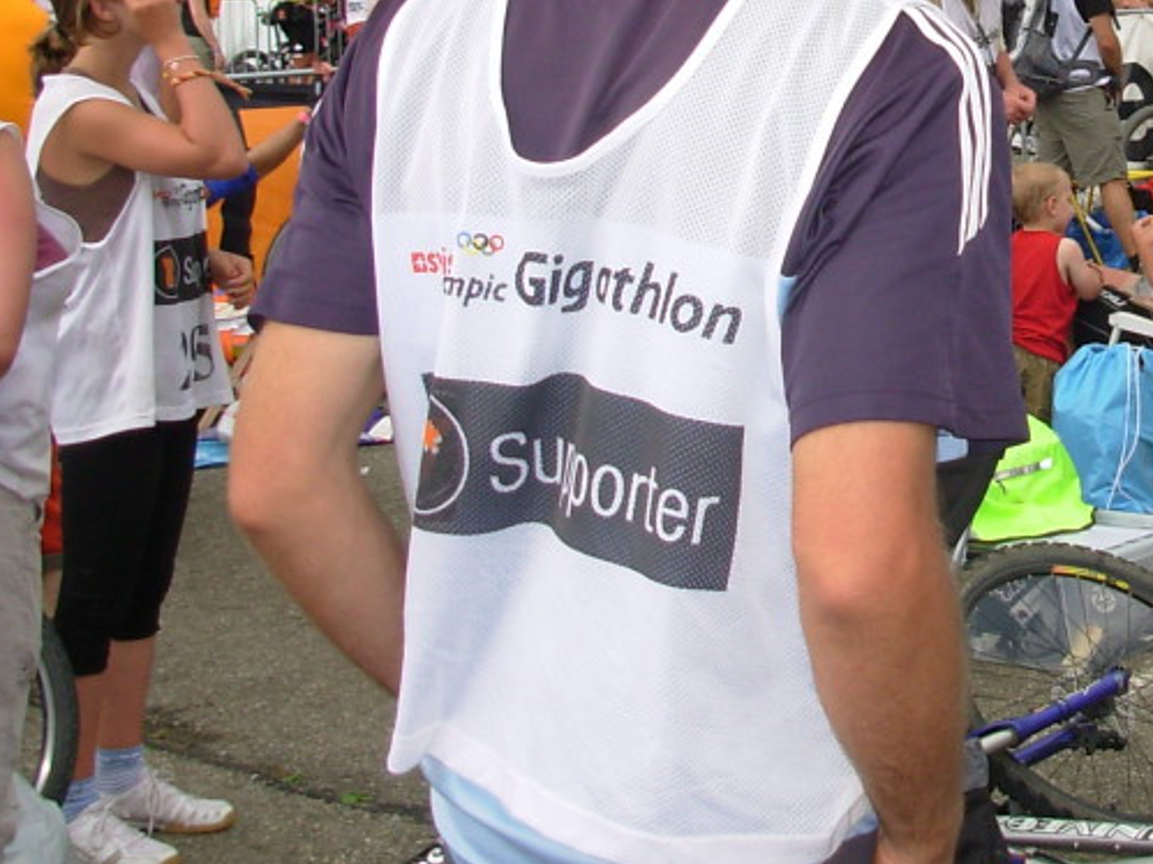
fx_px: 2597
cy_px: 55
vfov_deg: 18.5
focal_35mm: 78
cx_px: 1171
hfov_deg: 23.9
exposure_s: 1/242
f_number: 2.9
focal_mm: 6.3
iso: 50
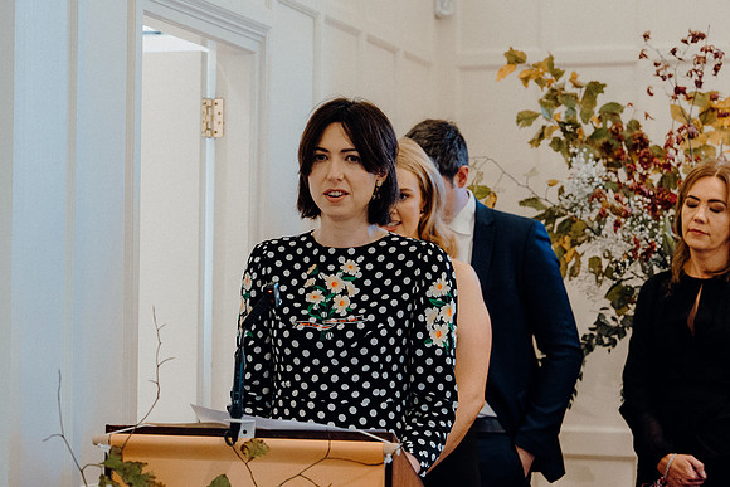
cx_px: 365
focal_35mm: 105
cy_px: 244
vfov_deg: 13.0
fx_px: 2130
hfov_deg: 19.5
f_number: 3.5
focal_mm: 70
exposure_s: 1/160
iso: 2000
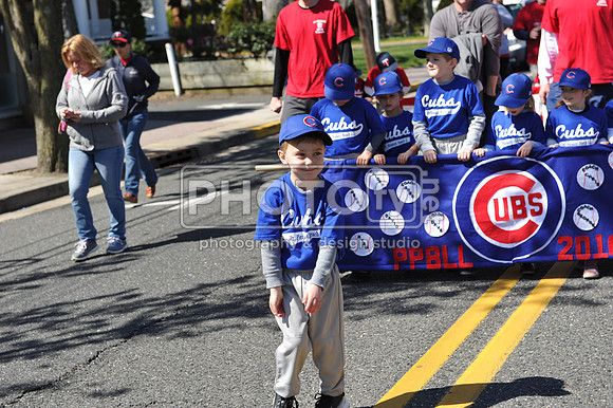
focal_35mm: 70
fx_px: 1191
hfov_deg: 28.9
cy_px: 204
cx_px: 306
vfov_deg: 19.4
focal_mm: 70
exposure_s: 1/640
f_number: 5
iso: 200
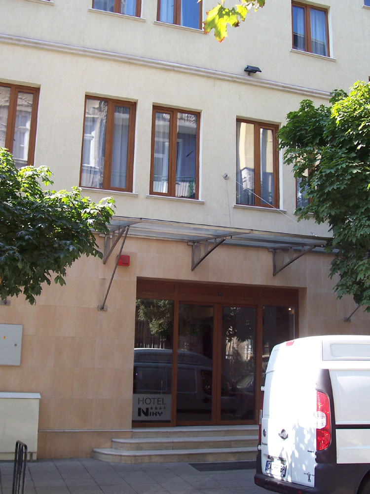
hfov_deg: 34.3
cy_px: 247
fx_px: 599
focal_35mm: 42
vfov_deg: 44.8
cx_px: 185
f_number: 3
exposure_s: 1/180
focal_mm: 7
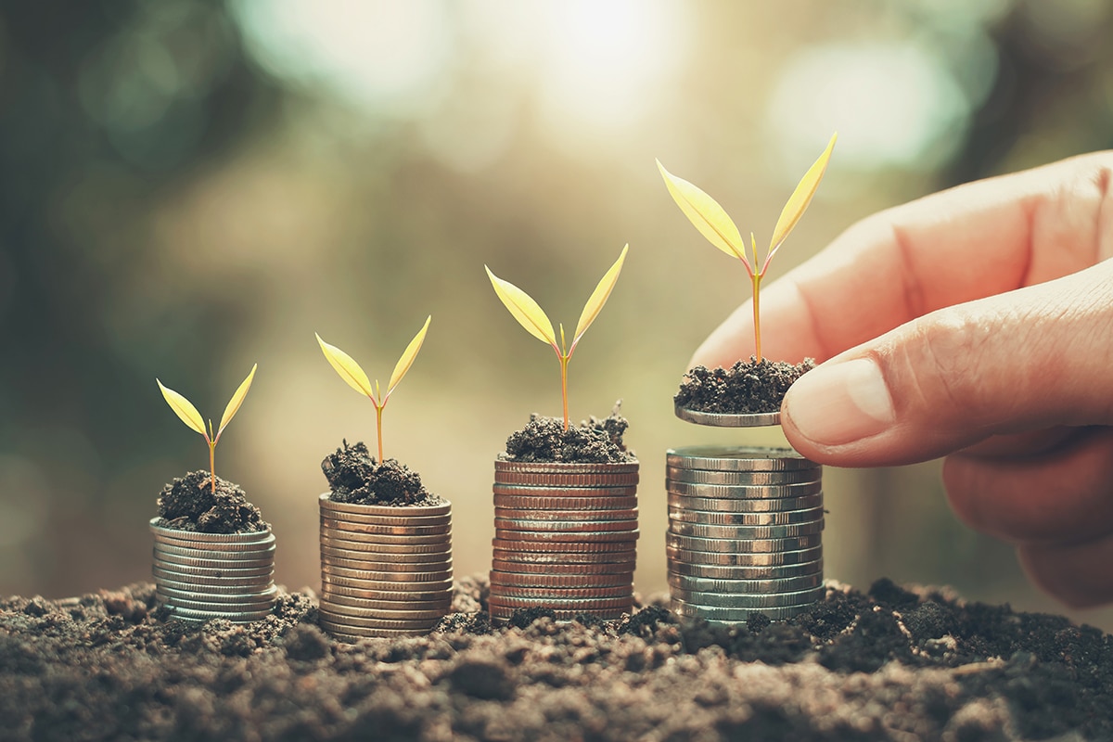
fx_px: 2319
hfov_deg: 27.0
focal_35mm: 75
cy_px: 371
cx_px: 556
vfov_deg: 18.2
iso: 100
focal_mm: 50
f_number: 3.2
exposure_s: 1/500
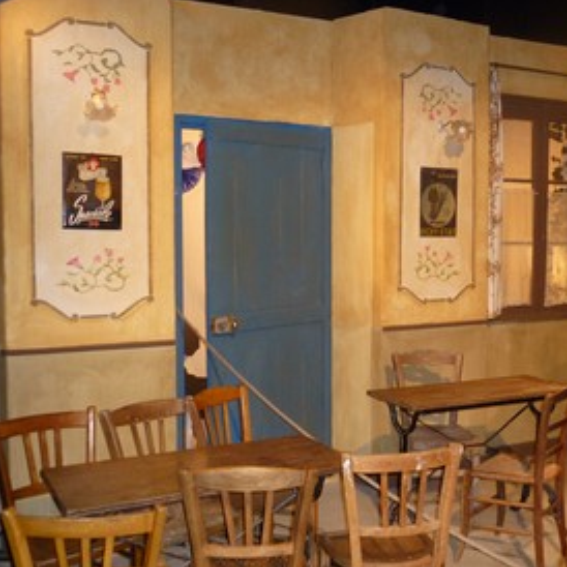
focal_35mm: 40
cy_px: 290
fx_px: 741
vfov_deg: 41.9
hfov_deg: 41.8
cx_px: 315
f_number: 2.8
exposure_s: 1/30
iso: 320
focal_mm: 5.5
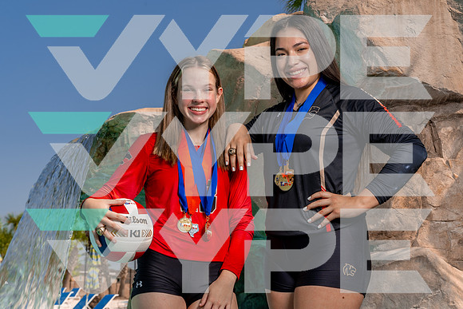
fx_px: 900
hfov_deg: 28.8
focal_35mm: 70
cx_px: 232
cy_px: 154
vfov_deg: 19.5
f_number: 10
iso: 100
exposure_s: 1/250
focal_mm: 70
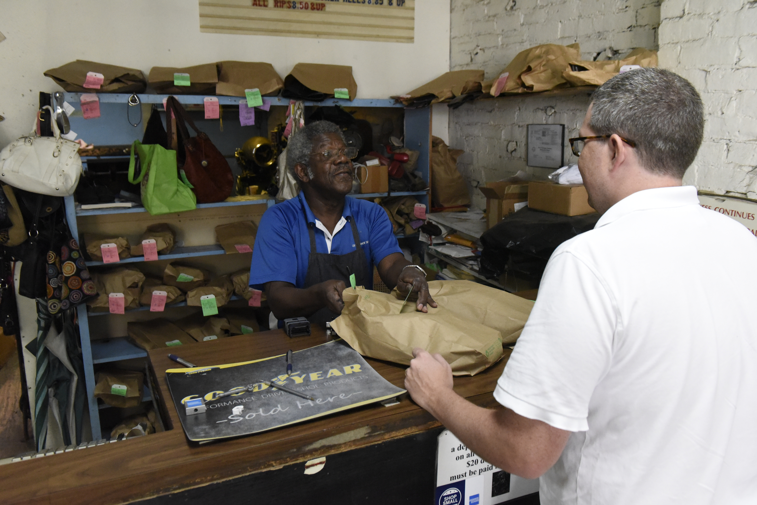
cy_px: 252
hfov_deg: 60.3
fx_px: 652
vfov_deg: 42.4
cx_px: 378
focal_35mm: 31
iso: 10000
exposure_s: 1/400
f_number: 5.6
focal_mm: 31
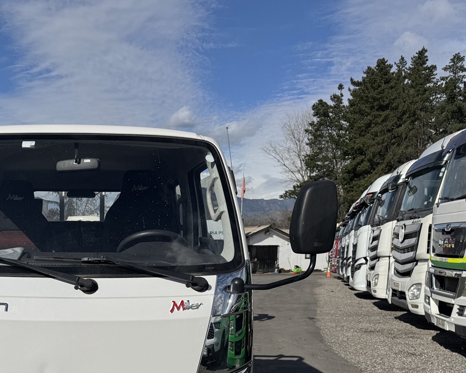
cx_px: 93
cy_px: 305
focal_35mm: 42
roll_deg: -0.2
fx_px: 579
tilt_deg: -4.9
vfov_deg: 34.5
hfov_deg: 41.9
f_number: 1.78
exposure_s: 1/10417
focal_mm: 6.76
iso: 80
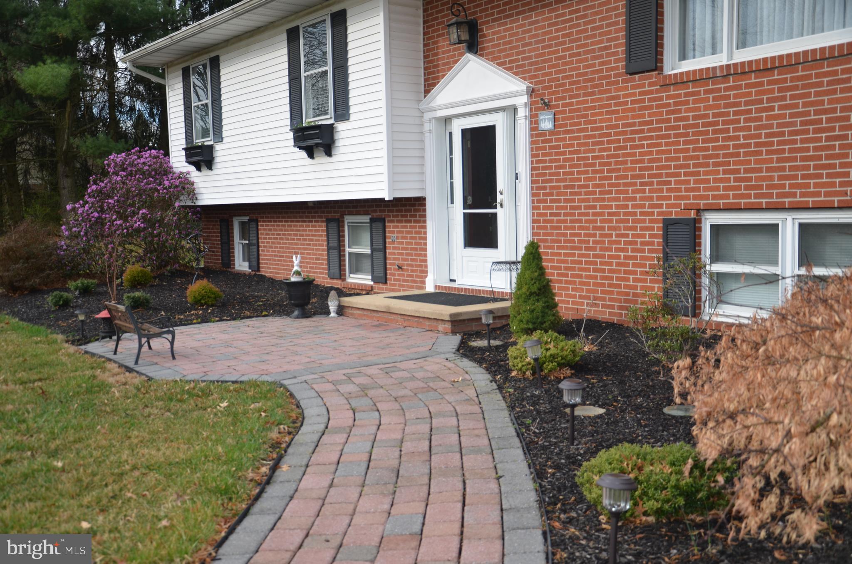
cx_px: 426
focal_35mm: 38
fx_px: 886
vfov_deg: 35.3
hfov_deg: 51.4
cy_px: 282
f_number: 4
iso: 100
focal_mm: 25
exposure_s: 1/250
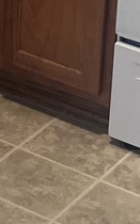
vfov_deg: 10.4
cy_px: -188
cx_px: -131
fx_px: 1155
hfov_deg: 6.7
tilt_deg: -13.5
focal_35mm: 189
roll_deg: -1.7
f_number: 1.5
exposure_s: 1/60
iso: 80
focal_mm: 5.7
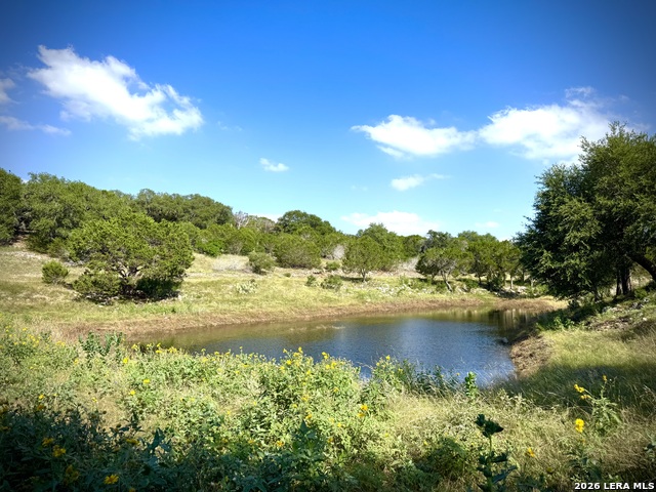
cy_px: 246
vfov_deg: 56.8
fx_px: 455
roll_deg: +0.4
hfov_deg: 71.6
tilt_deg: +4.9
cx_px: 328
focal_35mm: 24
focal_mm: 6.76
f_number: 1.78
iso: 80
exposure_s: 1/4310
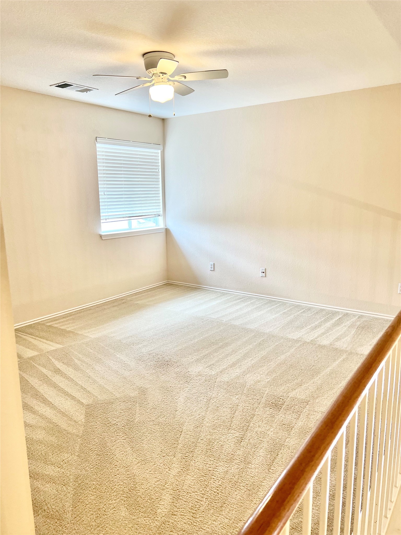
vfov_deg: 67.3
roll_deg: +2.8
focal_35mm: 26
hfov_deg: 53.1
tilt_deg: -8.9
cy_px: 268
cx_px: 200
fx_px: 402
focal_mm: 5.7
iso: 100
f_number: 1.5
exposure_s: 1/120
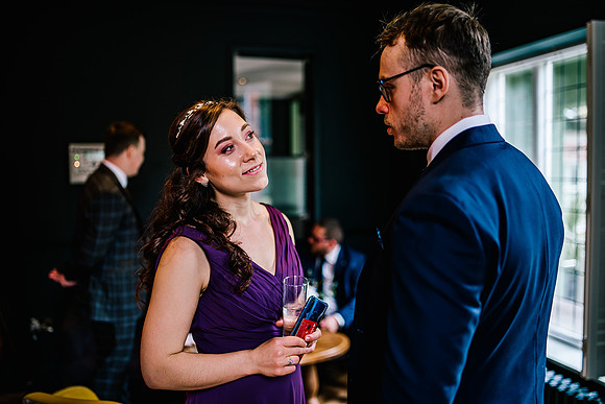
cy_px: 202
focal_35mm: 35
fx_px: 588
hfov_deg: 54.4
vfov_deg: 37.9
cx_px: 302
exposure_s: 1/250
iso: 200
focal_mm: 35
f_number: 1.6
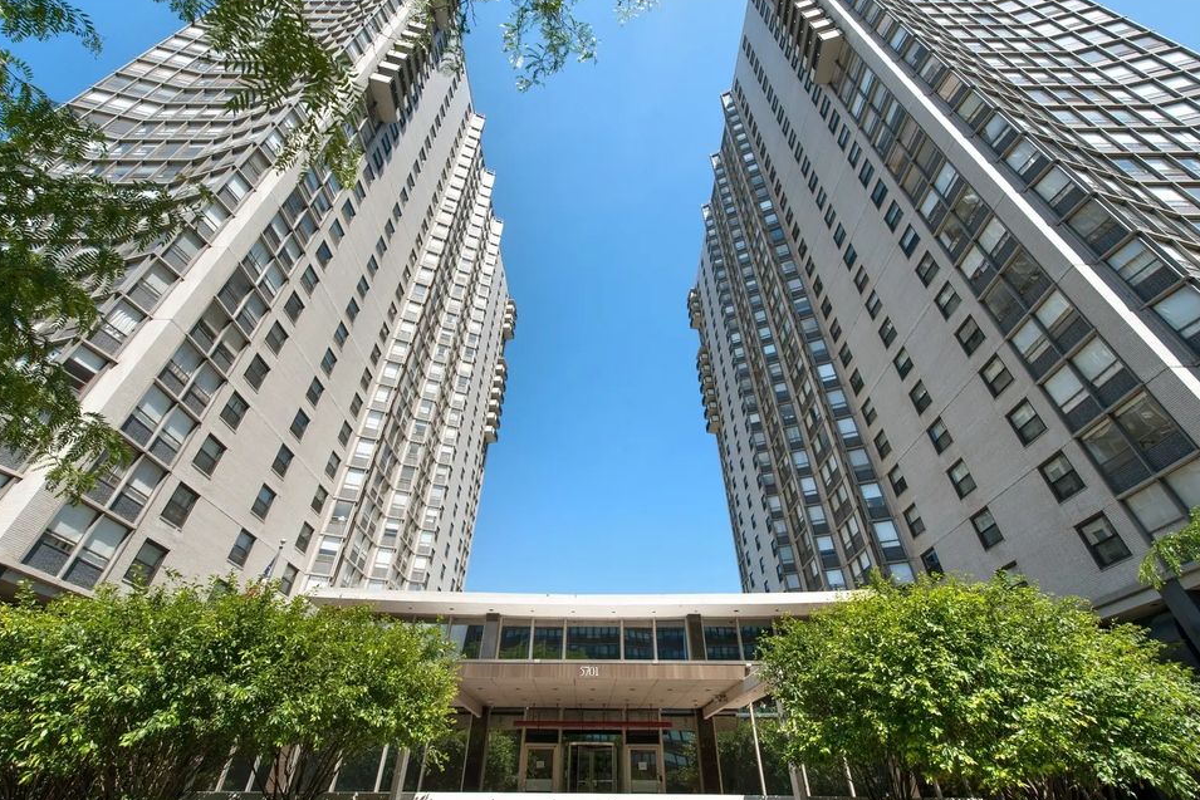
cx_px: 597
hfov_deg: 100.4
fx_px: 500
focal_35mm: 15
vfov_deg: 77.3
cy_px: 390
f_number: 8
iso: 200
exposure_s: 1/640
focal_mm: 14
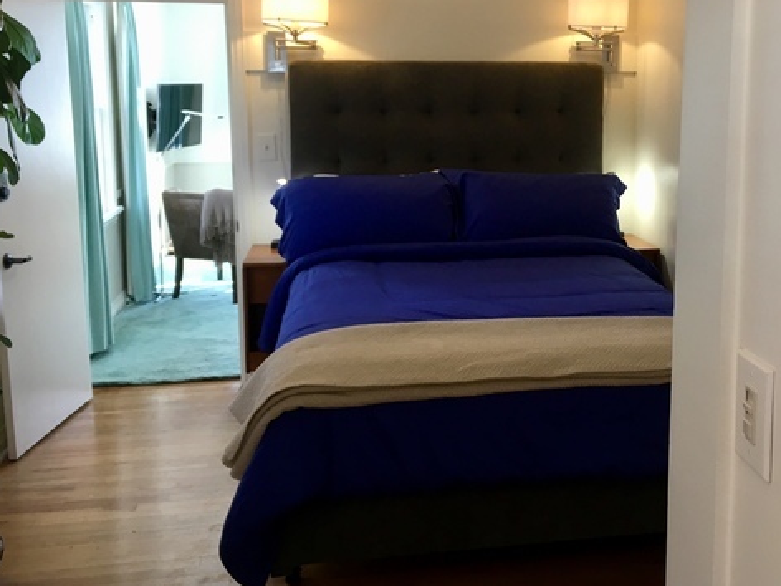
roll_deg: -0.9
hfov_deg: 45.1
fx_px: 925
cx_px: 519
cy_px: 209
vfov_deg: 34.9
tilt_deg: -8.9
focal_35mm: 41
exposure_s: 1/30
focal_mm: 4.15
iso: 80
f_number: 2.2
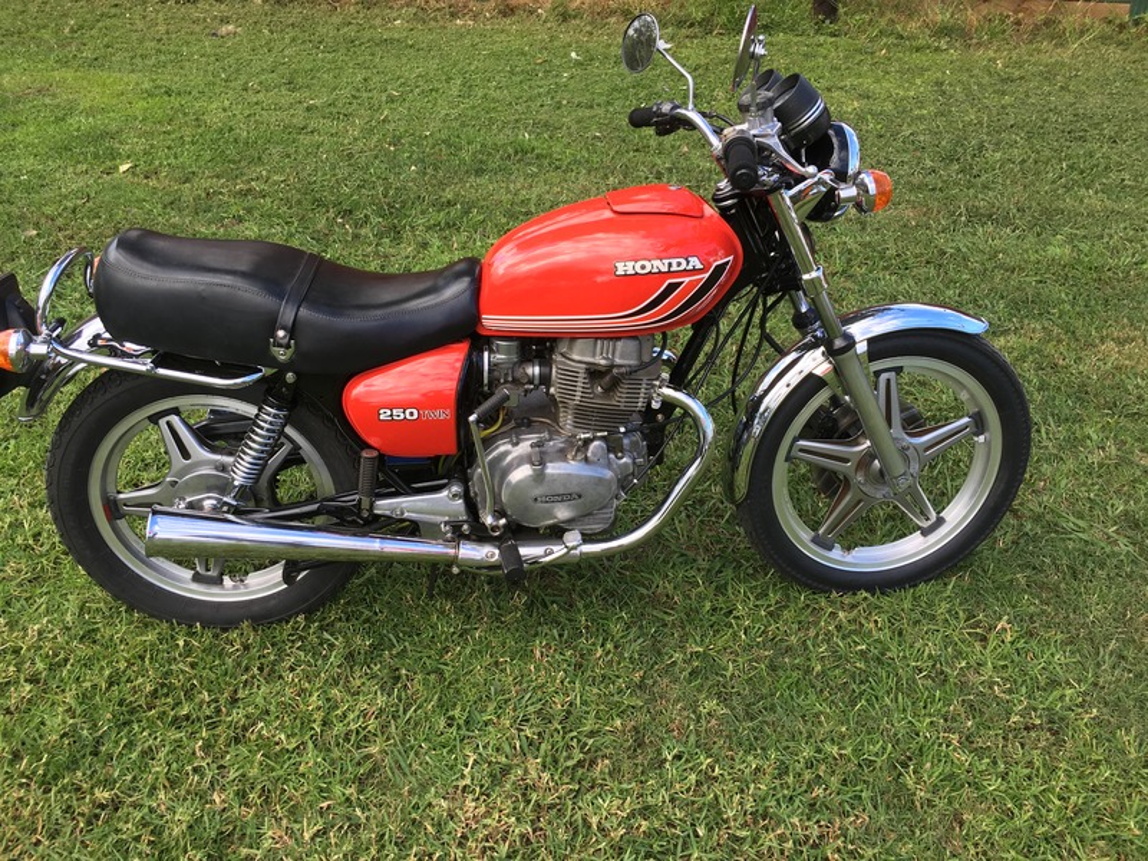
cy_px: 430
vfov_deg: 48.2
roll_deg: +0.3
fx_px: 962
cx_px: 574
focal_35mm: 29
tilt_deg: -32.9
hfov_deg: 61.7
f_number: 2.2
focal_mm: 4.15
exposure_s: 1/191
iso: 25
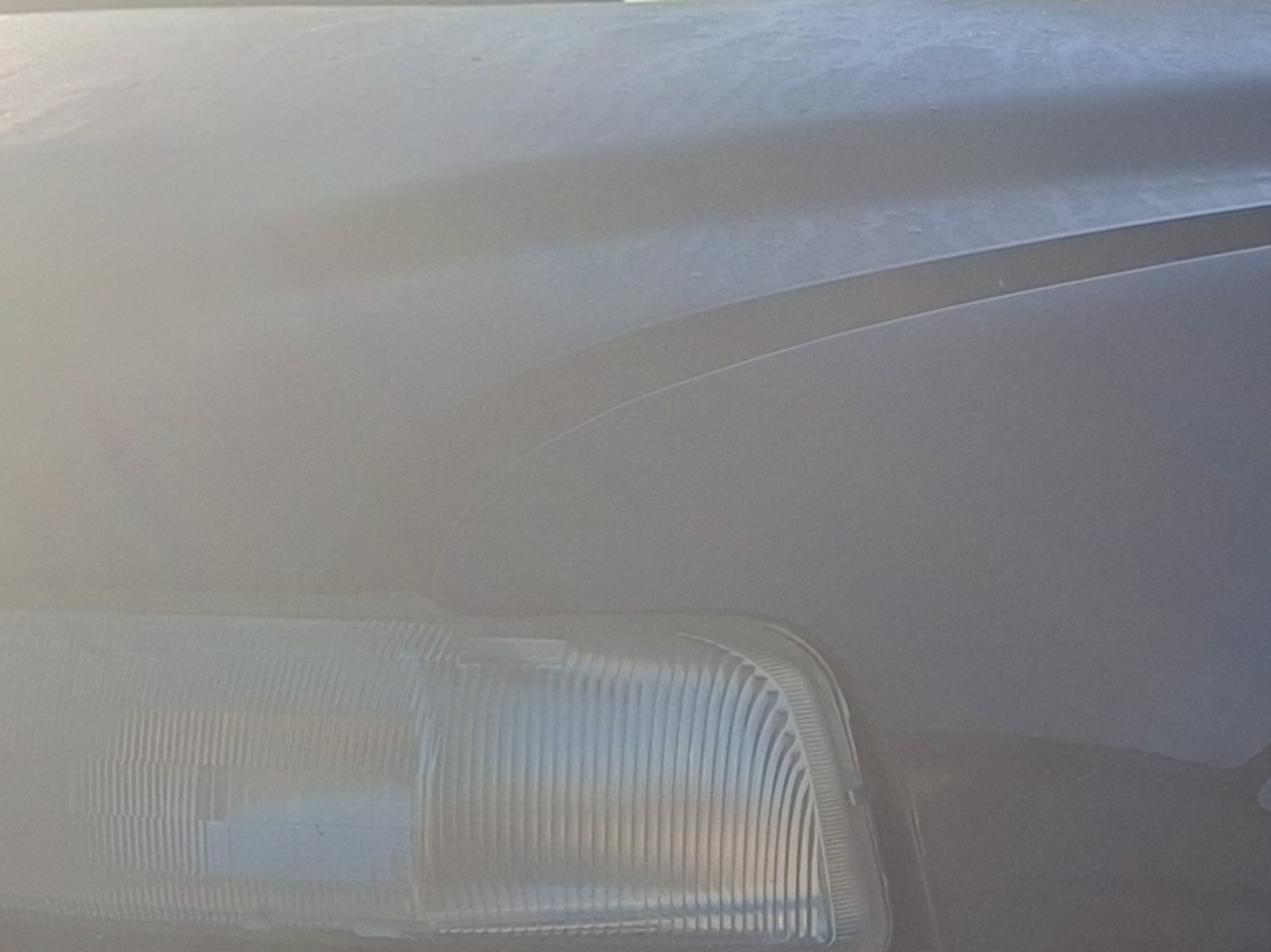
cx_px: 1527
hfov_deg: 17.1
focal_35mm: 110
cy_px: 1110
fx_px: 4038
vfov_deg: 13.1
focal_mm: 4.69
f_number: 1.8
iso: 32
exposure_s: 1/1821
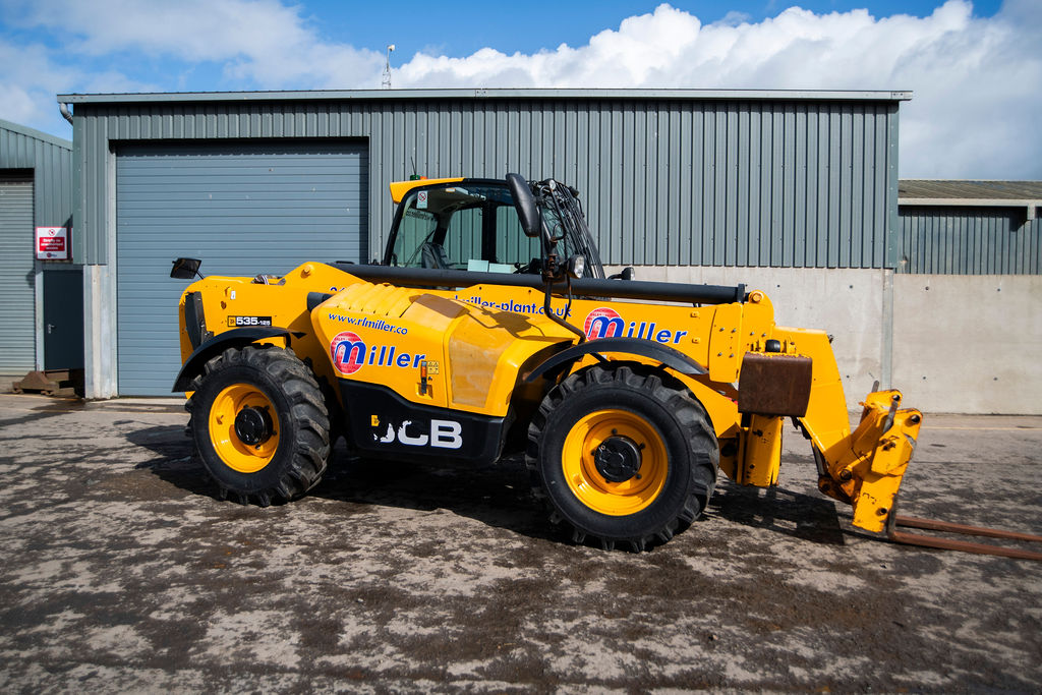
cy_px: 348
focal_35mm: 26
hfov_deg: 69.4
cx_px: 521
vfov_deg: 49.6
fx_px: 753
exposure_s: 1/2000
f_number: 5
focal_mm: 26
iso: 250
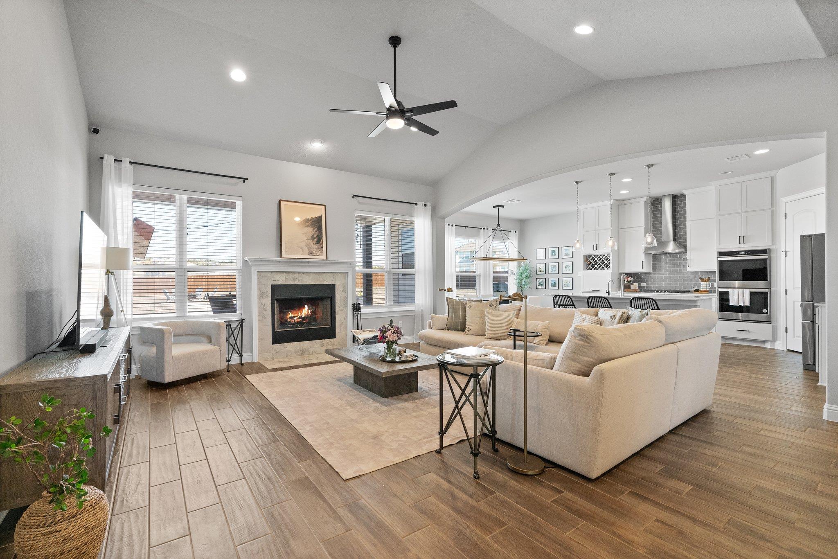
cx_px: 419
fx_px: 372
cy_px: 280
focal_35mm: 16
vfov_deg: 73.8
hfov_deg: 96.7
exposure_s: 1/30
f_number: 8
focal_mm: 16
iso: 2000
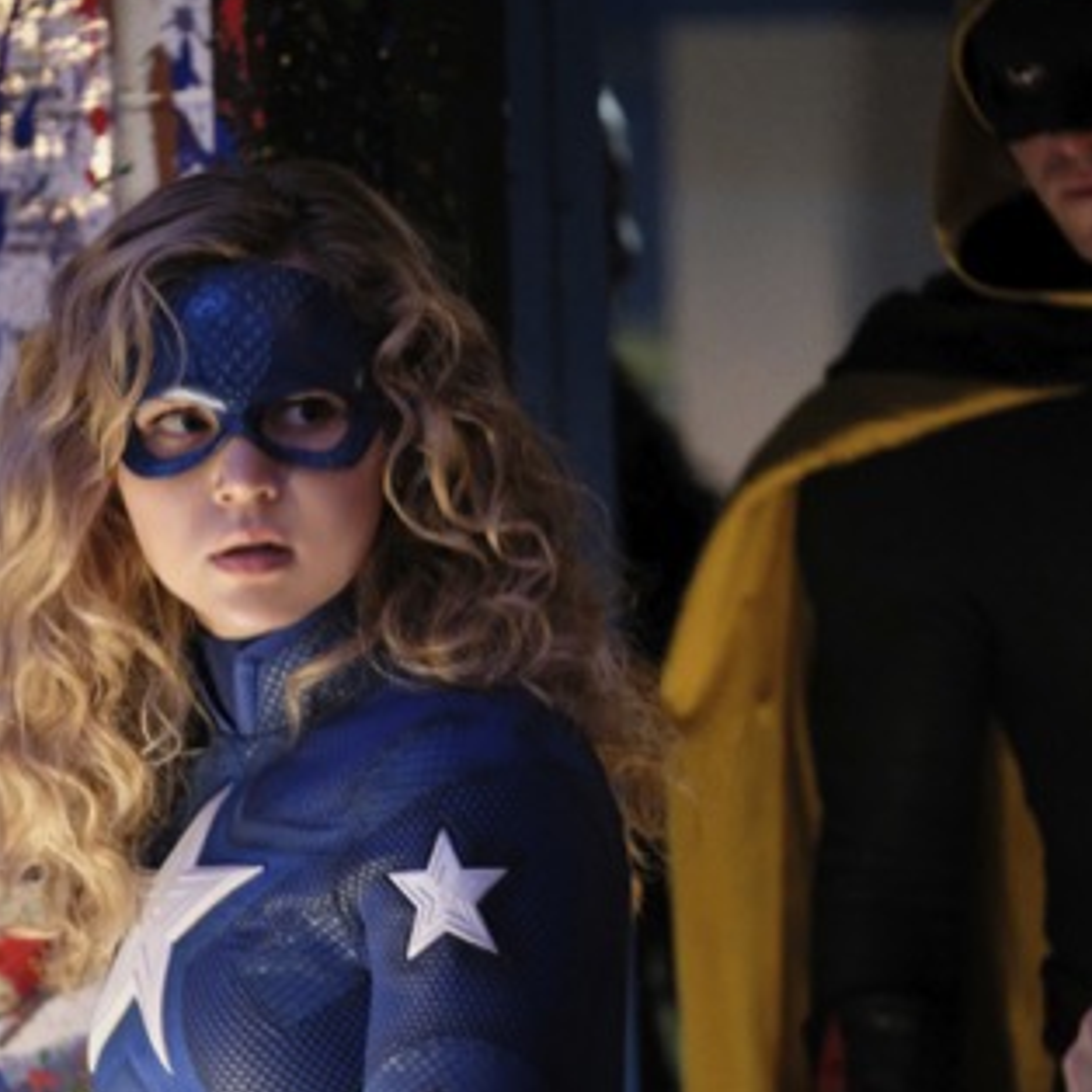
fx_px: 8637
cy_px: 530
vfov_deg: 7.2
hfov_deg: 7.2
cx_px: 306
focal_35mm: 242
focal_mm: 119.2
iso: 10000
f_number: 2.8
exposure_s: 1/125
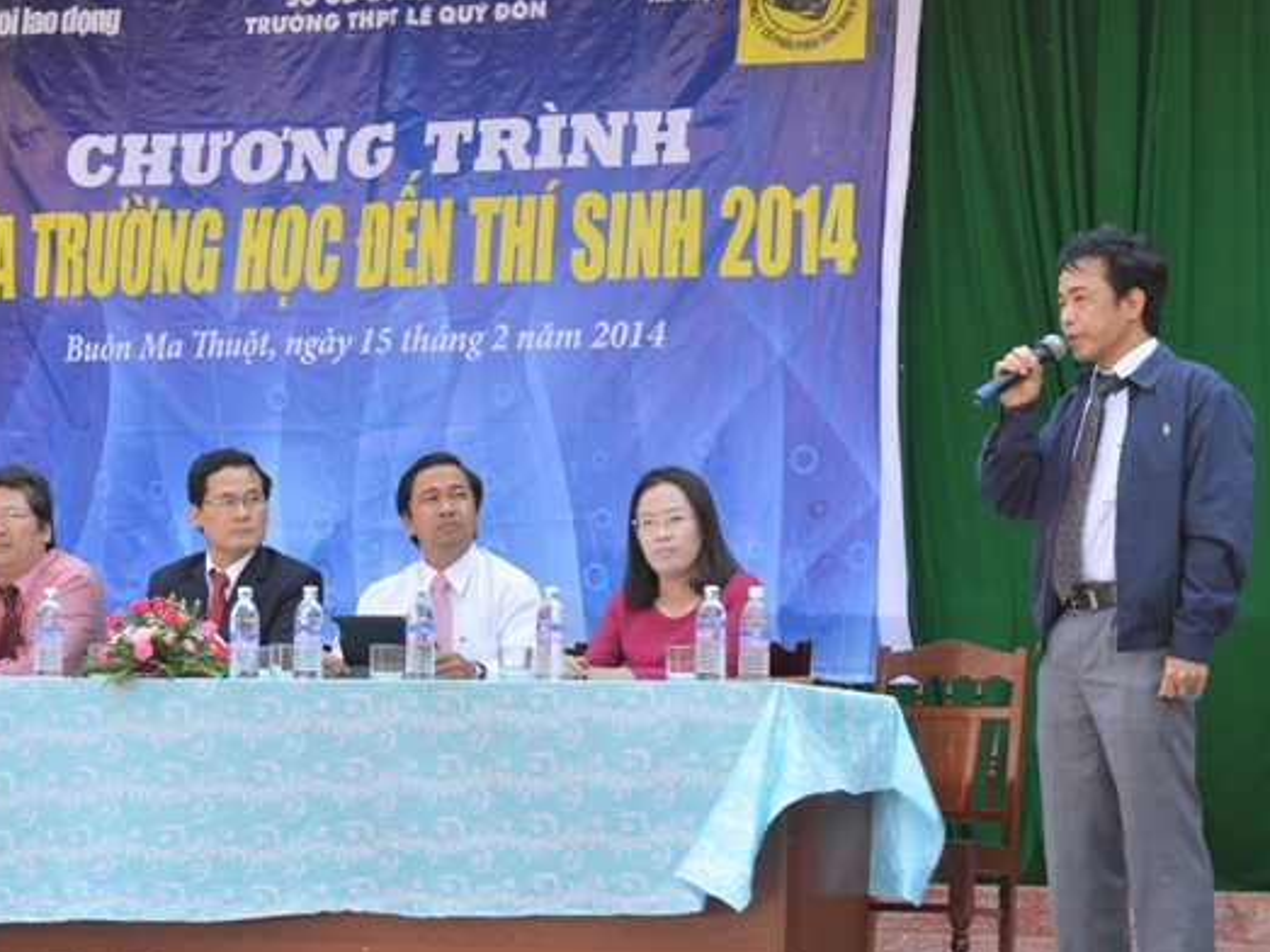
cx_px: 495
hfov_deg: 13.6
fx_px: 5319
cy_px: 447
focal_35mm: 145
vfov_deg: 10.2
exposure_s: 1/40
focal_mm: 70
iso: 100
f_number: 8
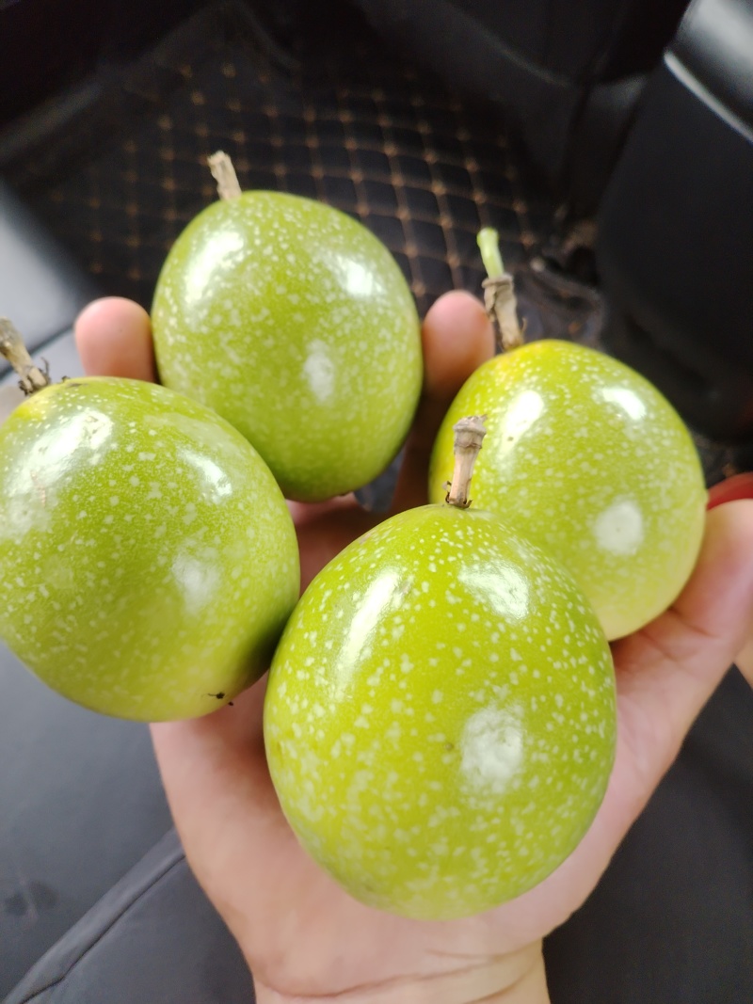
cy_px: 502
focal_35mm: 26
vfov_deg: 67.3
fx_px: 754
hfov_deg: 53.1
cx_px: 376
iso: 218
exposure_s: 1/50
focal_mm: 4.26
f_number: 1.8
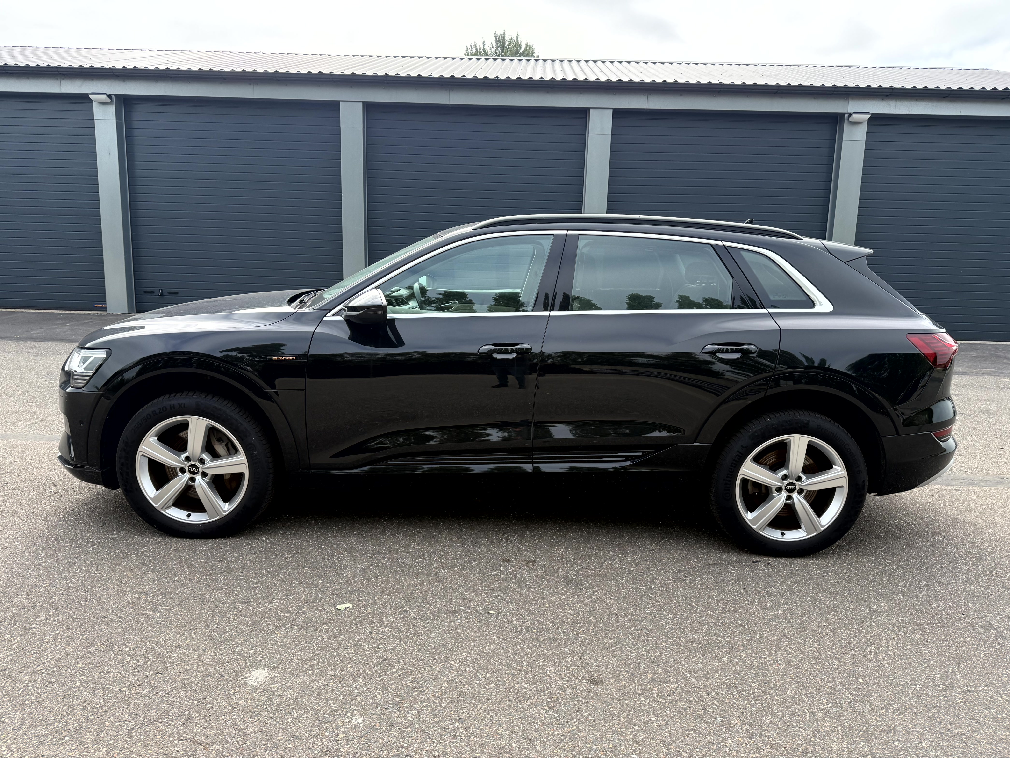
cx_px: 505
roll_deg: -1.5
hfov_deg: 71.6
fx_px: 700
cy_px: 379
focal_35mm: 24
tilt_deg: -7.0
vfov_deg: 56.8
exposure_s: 1/1337
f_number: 1.78
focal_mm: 6.76
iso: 100
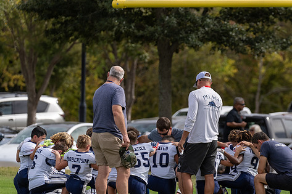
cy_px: 147
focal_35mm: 360
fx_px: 2919
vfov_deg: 3.8
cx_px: 170
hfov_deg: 5.7
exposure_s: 1/1600
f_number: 4
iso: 160
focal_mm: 200
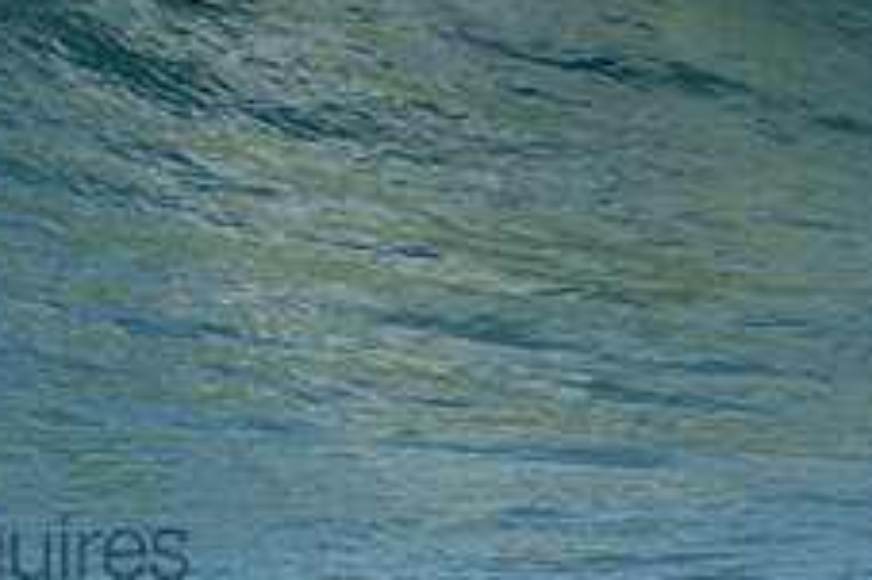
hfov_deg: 0.9
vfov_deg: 0.6
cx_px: -253
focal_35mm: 2342
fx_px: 56686
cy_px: -197
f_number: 11
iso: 1800
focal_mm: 800
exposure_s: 1/2000
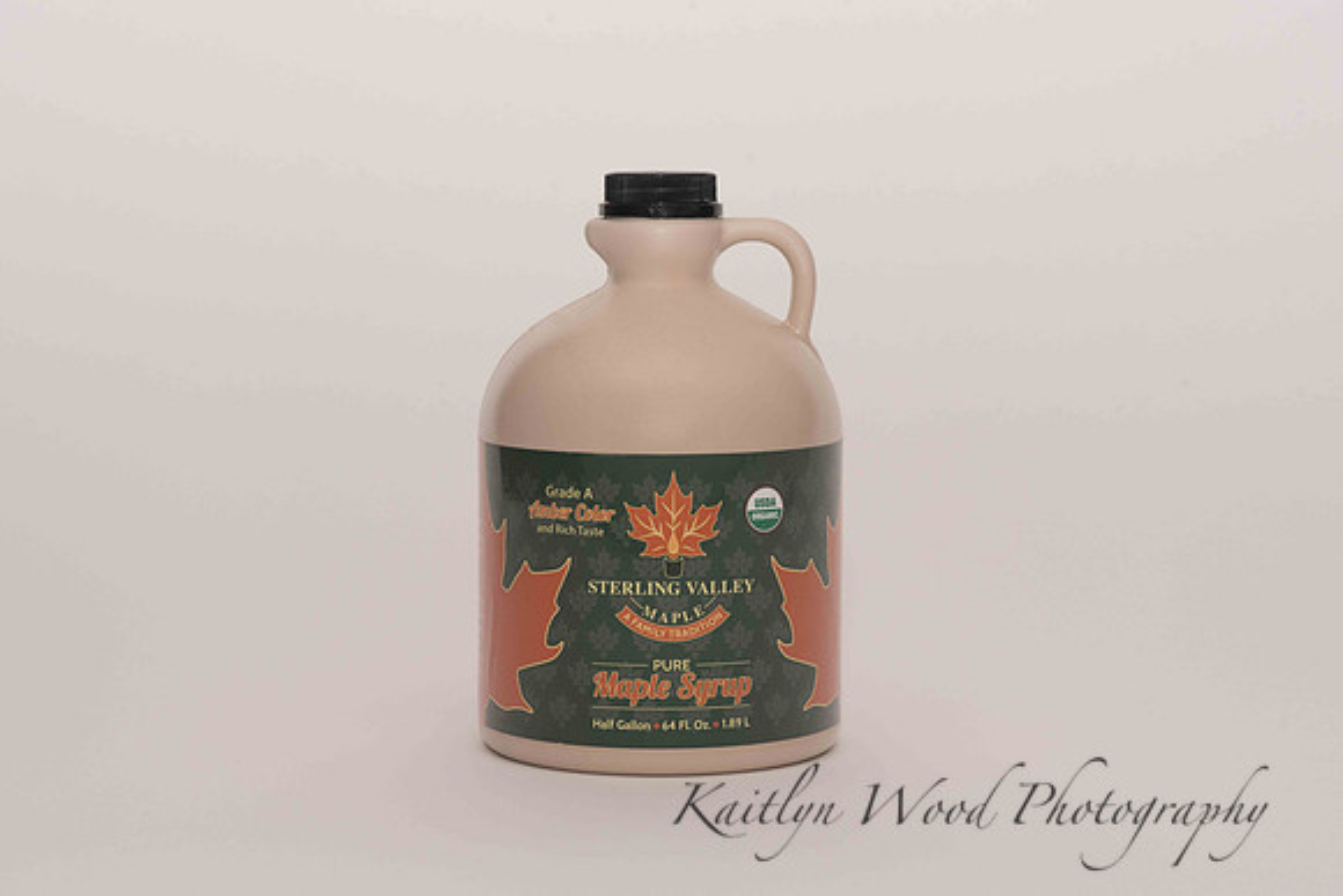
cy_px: 448
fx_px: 3216
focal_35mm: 86
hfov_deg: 23.6
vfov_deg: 15.9
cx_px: 672
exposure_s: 1/100
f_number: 13
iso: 400
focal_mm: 85
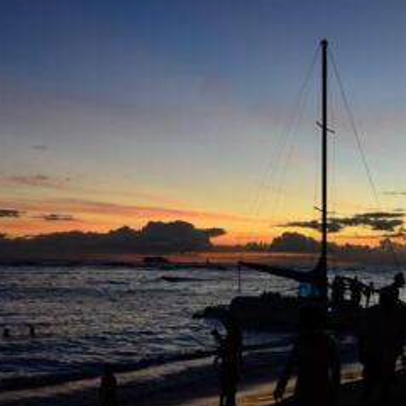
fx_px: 809
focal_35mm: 61
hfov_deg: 28.1
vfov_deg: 28.0
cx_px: 245
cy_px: 260
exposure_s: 1/20
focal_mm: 18
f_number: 3.5
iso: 100
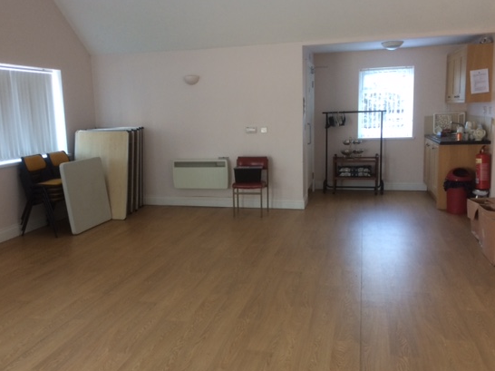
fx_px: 486
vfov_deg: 41.8
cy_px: 187
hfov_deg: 53.9
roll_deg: +1.6
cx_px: 228
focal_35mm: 34
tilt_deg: -10.3
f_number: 2.2
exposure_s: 1/33
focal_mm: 4.15
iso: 125
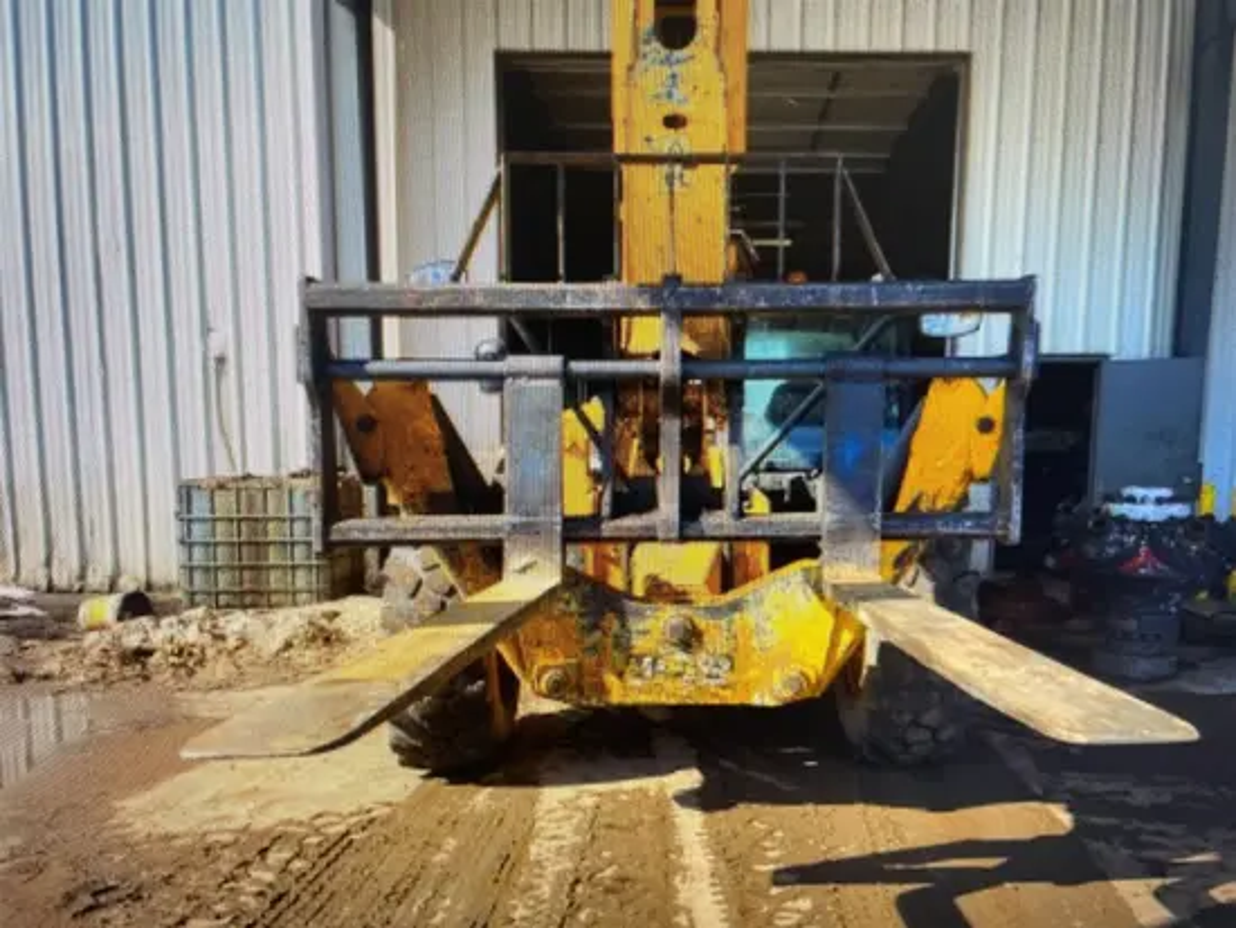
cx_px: 618
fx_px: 929
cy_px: 464
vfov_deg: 53.1
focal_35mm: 26
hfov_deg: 67.3
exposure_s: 1/107
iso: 125
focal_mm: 4.2
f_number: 1.6
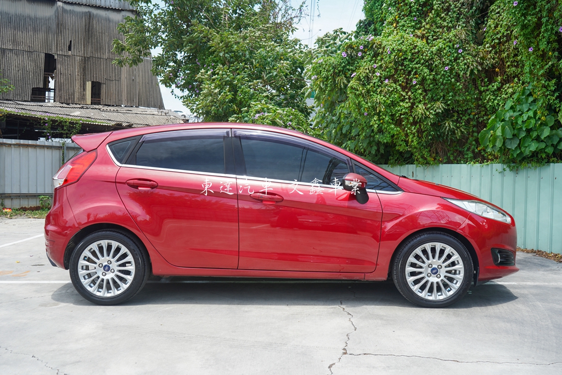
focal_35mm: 33
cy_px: 188
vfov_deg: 40.0
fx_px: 515
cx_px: 281
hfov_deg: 57.2
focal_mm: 33
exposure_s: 1/125
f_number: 7.1
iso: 100
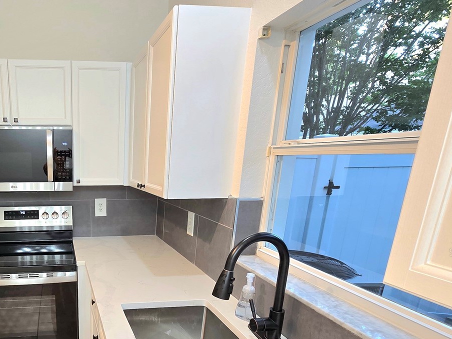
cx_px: 96
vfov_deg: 56.2
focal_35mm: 23
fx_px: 300
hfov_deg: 67.6
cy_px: 252
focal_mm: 2.2
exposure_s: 1/60.2
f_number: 2.2
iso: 100
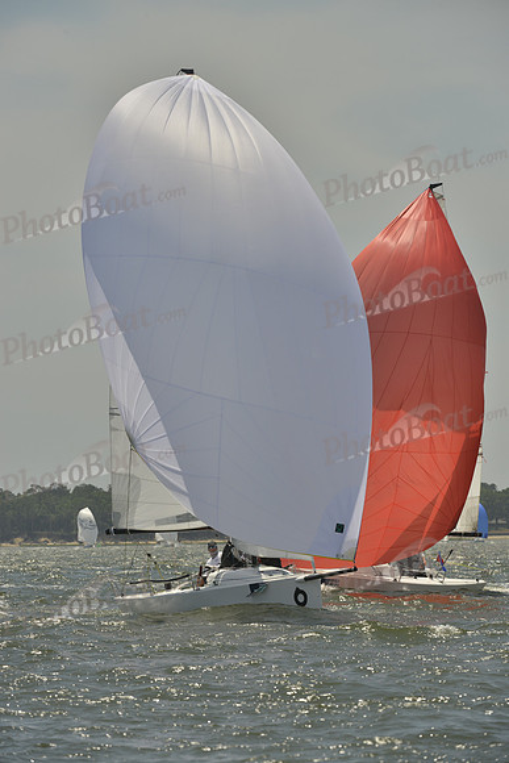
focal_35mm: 240
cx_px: 254
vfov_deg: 8.6
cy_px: 382
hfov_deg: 5.7
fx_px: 5087
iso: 280
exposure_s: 1/1250
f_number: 10
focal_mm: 240
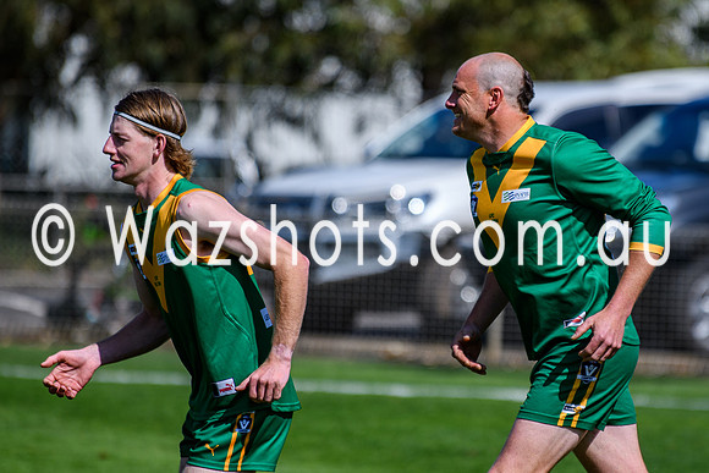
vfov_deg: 3.2
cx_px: 511
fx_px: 8578
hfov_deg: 4.7
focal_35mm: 435
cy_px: 238
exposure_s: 1/2500
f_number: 2.8
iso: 110
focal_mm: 200
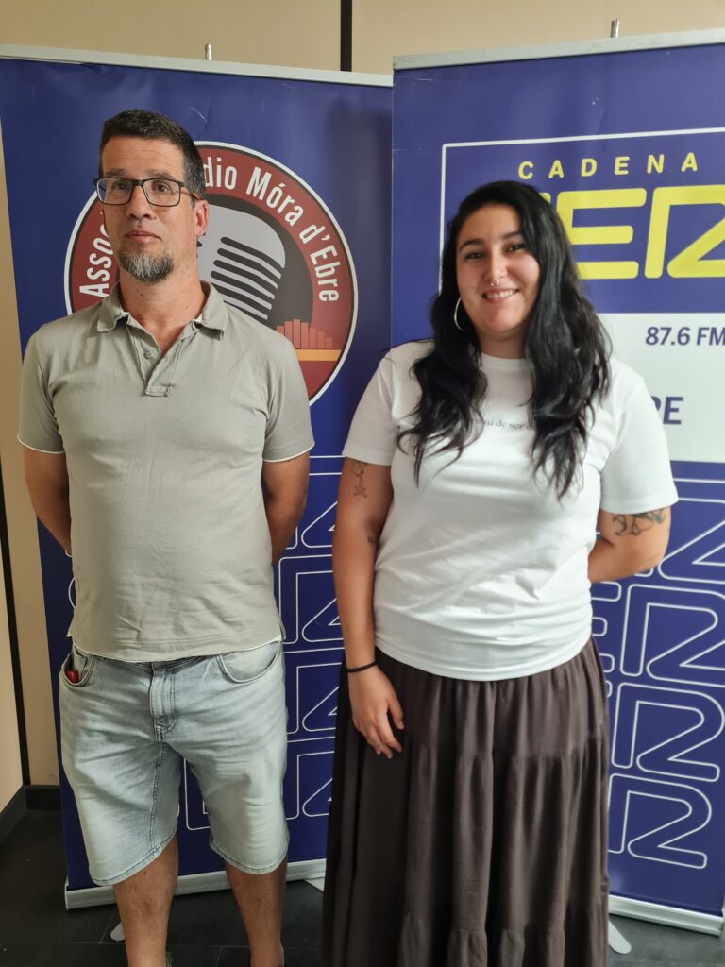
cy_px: 484
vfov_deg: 67.3
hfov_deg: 53.1
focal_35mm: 26
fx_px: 726
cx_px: 362
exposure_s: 1/50
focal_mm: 5.4
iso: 320
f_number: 1.8
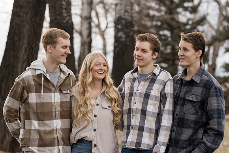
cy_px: 76
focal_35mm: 112
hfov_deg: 18.3
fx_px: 713
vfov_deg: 12.2
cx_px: 114
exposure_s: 1/250
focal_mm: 112
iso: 250
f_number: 4
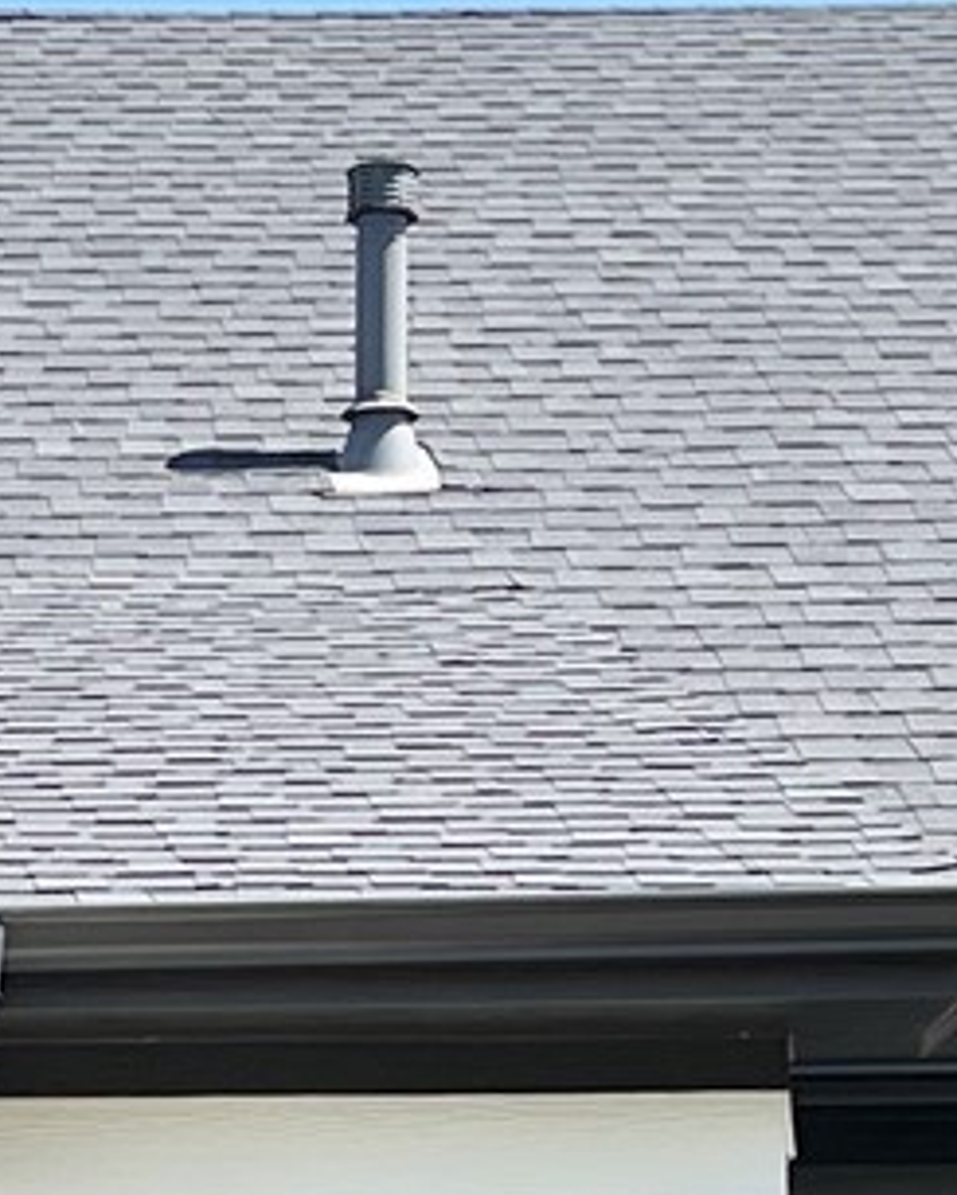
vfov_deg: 11.0
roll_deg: +0.3
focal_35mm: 170
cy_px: 1621
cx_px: -340
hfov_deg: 8.9
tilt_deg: +6.5
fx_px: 6016
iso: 50
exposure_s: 1/2915
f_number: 1.5
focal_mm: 5.7
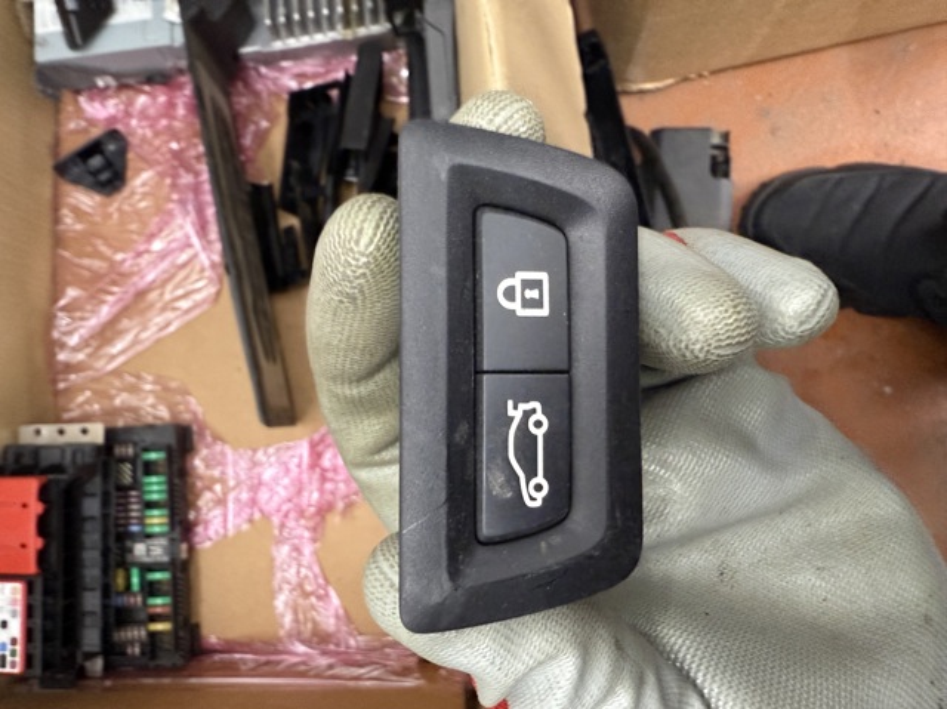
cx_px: 474
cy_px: 354
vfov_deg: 56.8
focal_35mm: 24
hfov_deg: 71.6
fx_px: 656
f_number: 2.2
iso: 500
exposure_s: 1/50
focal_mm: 2.22
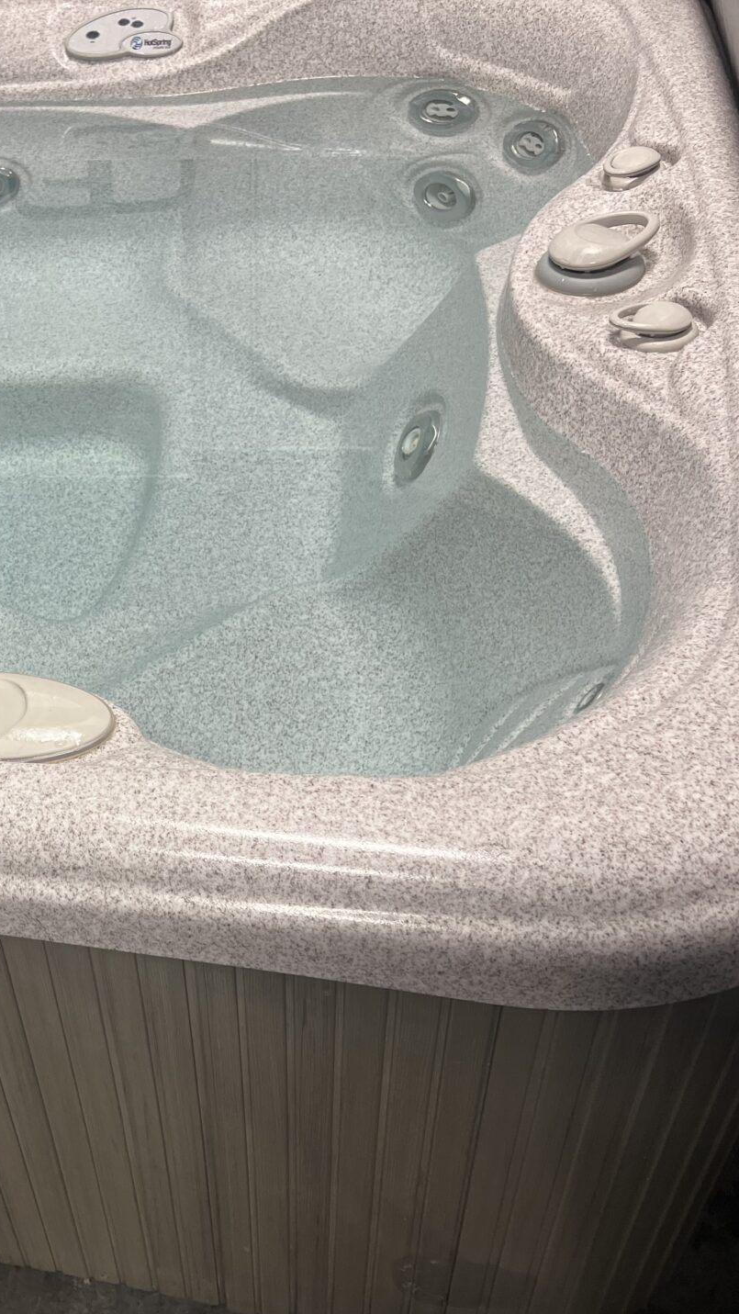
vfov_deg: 52.8
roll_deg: +11.9
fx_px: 1324
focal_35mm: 38
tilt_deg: -42.5
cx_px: -10
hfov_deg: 29.1
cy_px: 660
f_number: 1.5
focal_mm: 5.7
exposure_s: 1/120
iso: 125
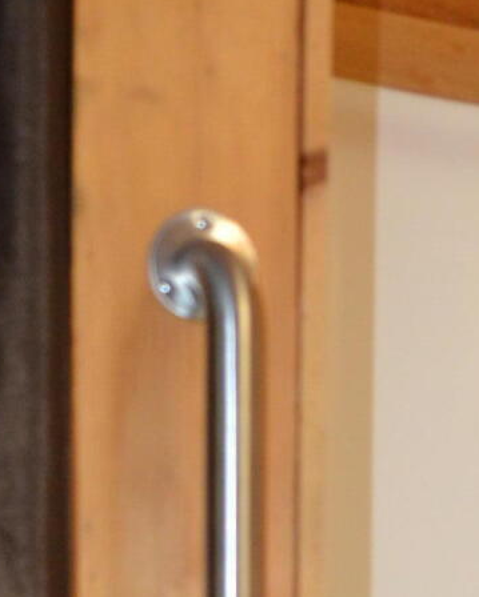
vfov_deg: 16.1
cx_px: 616
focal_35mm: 113
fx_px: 2000
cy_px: 785
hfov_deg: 13.2
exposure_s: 1/60
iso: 1100
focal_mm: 18
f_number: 3.5
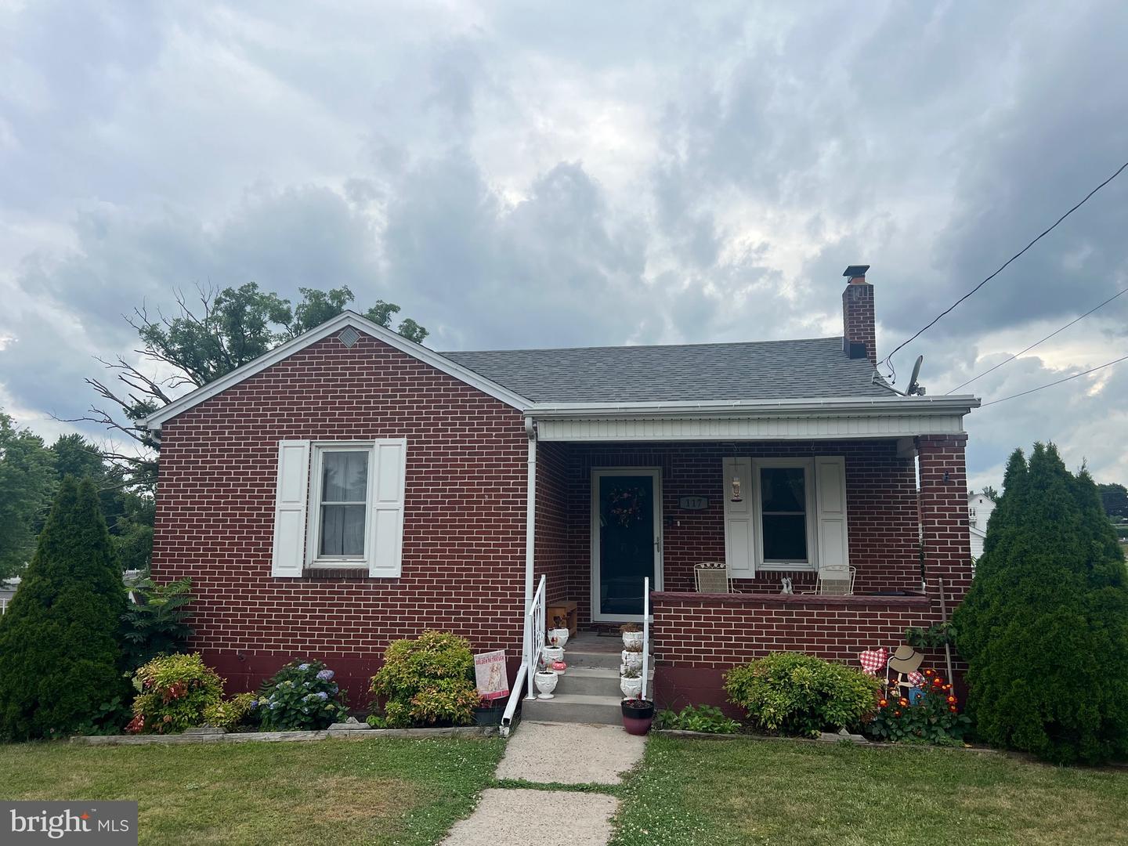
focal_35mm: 26
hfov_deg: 67.3
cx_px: 564
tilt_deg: +8.0
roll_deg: -0.9
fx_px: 847
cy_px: 423
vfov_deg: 53.1
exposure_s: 1/3257
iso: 50
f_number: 1.5
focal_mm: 5.7
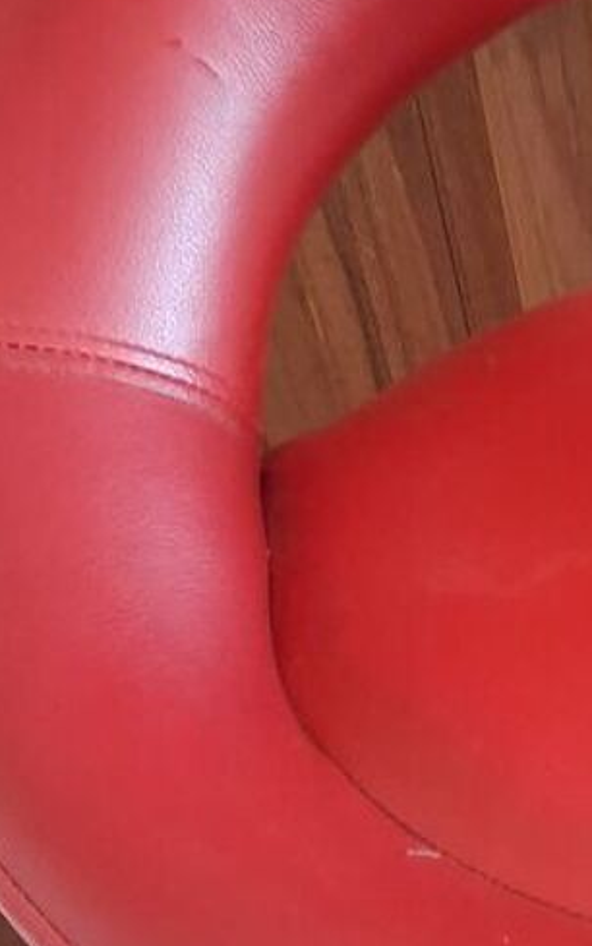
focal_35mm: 78
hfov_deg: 15.7
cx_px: 832
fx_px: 2012
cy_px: 703
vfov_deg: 26.1
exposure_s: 1/33
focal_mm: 4
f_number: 1.8
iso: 500
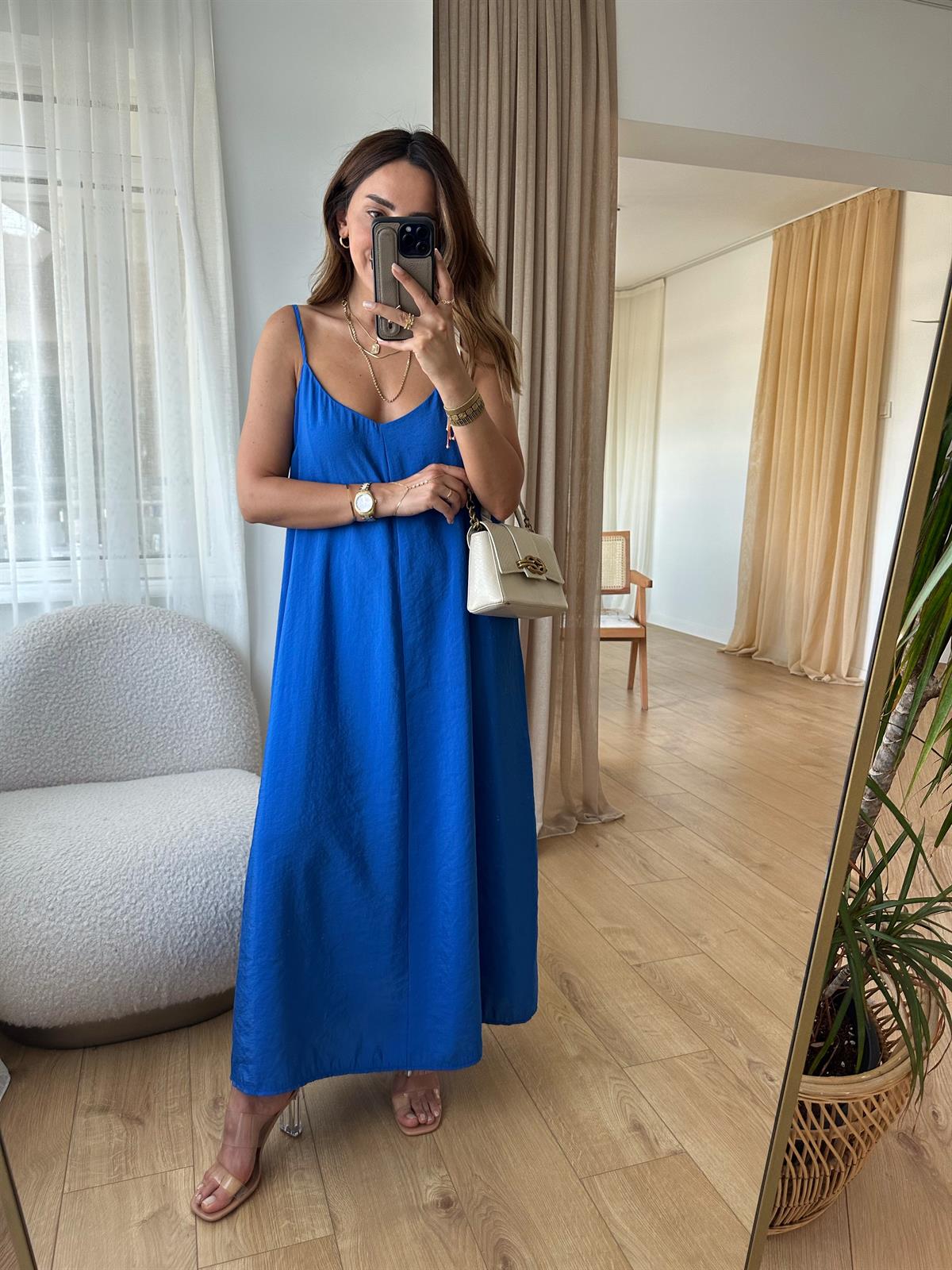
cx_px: 476
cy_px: 635
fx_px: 880
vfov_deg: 71.6
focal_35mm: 24
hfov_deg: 56.8
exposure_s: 1/121
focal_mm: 6.86
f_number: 1.78
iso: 160
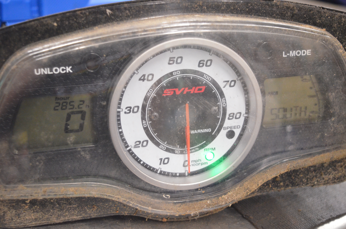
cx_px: 173
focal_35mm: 51
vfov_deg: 26.4
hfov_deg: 39.0
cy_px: 114
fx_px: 489
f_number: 4.5
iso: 3200
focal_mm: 34
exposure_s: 1/30
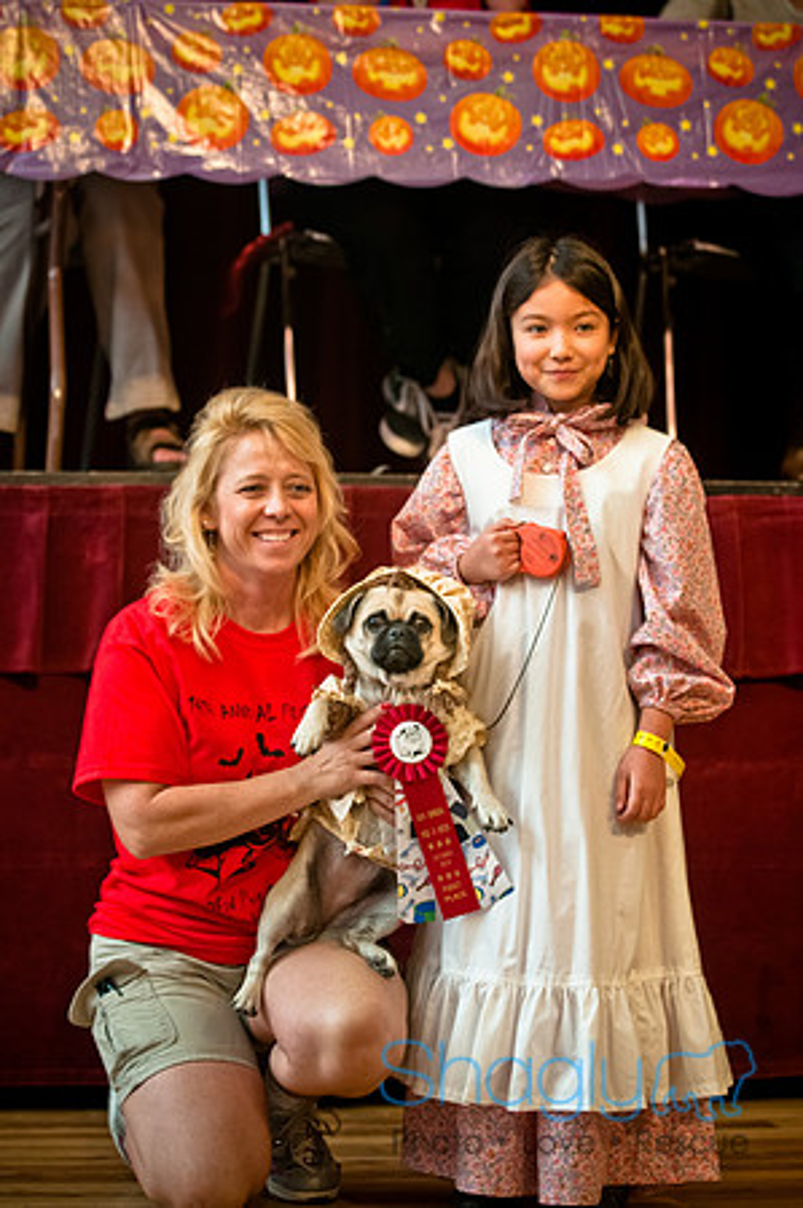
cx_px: 402
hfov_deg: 11.4
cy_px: 604
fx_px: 4024
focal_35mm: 120
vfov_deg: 17.1
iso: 200
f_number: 2.8
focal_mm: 80
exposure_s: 1/200
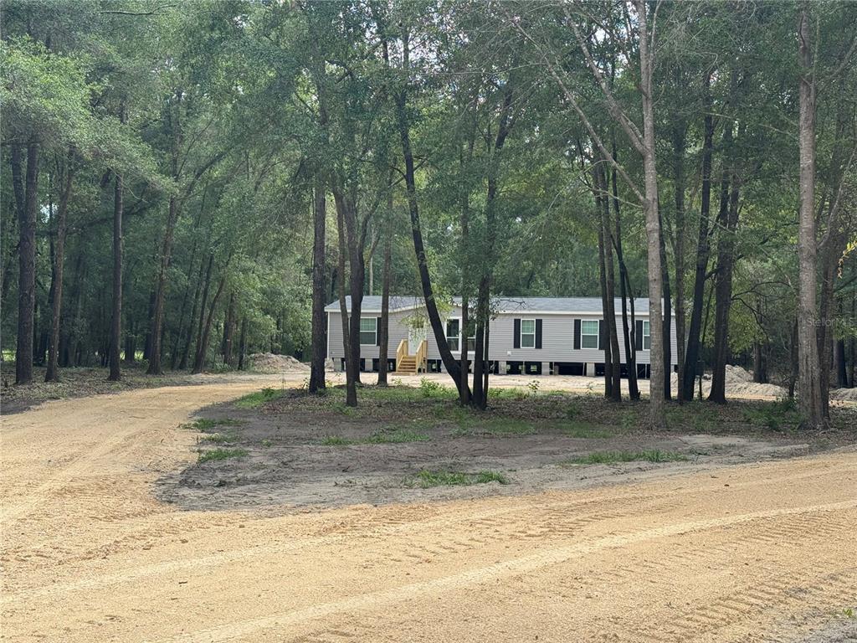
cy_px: 322
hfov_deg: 39.7
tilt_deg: +1.6
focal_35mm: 48
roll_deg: -0.9
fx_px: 1188
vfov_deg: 30.3
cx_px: 428
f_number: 1.78
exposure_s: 1/1395
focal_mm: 6.76
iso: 64
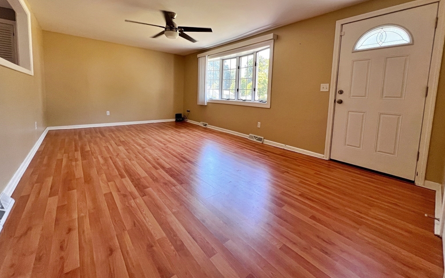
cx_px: 225
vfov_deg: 77.8
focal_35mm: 14
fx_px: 170
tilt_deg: -5.4
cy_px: 112
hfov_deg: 105.3
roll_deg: -2.0
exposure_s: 1/120
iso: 160
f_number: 1.8
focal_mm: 1.57
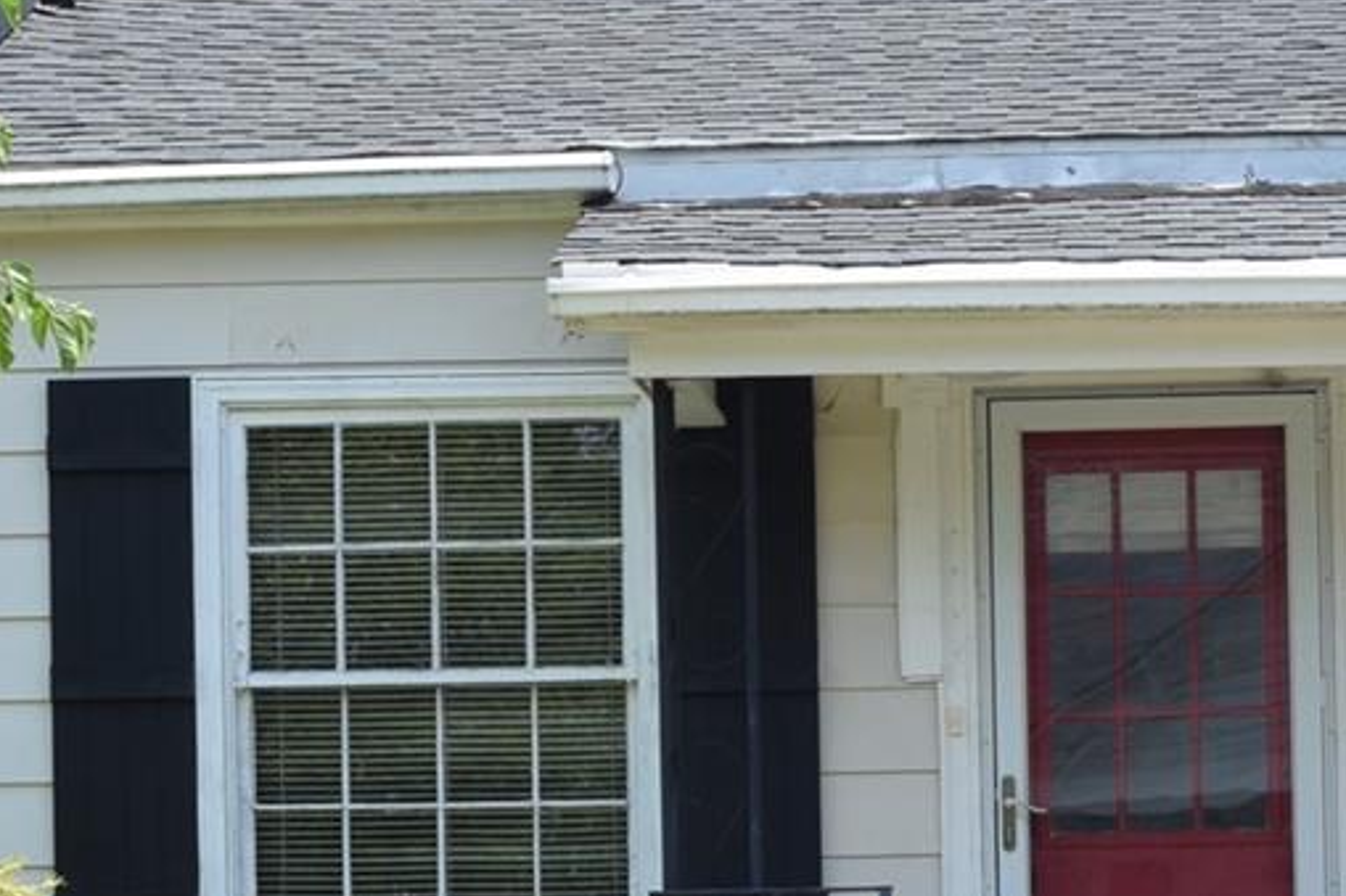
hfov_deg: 13.6
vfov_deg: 9.0
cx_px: 944
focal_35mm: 151
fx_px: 5644
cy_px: 1006
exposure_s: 1/320
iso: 200
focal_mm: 25
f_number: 9
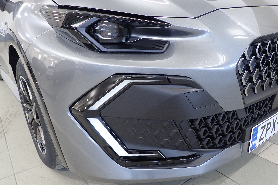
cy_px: 104
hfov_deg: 67.4
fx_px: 208
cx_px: 134
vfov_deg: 47.8
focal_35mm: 27
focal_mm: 4.5
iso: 200
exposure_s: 1/40
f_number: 2
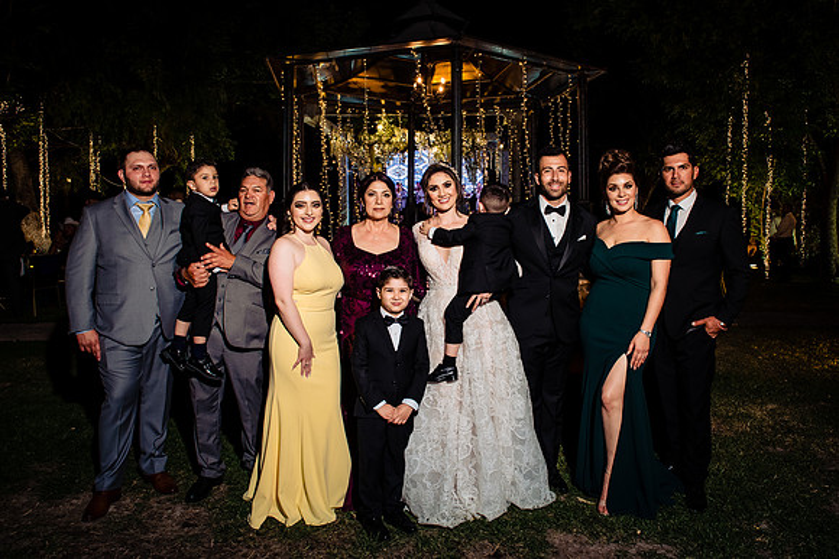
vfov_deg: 47.8
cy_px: 265
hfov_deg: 67.2
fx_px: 631
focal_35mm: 27
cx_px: 442
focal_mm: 24
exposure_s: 1/50
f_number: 8
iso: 1600
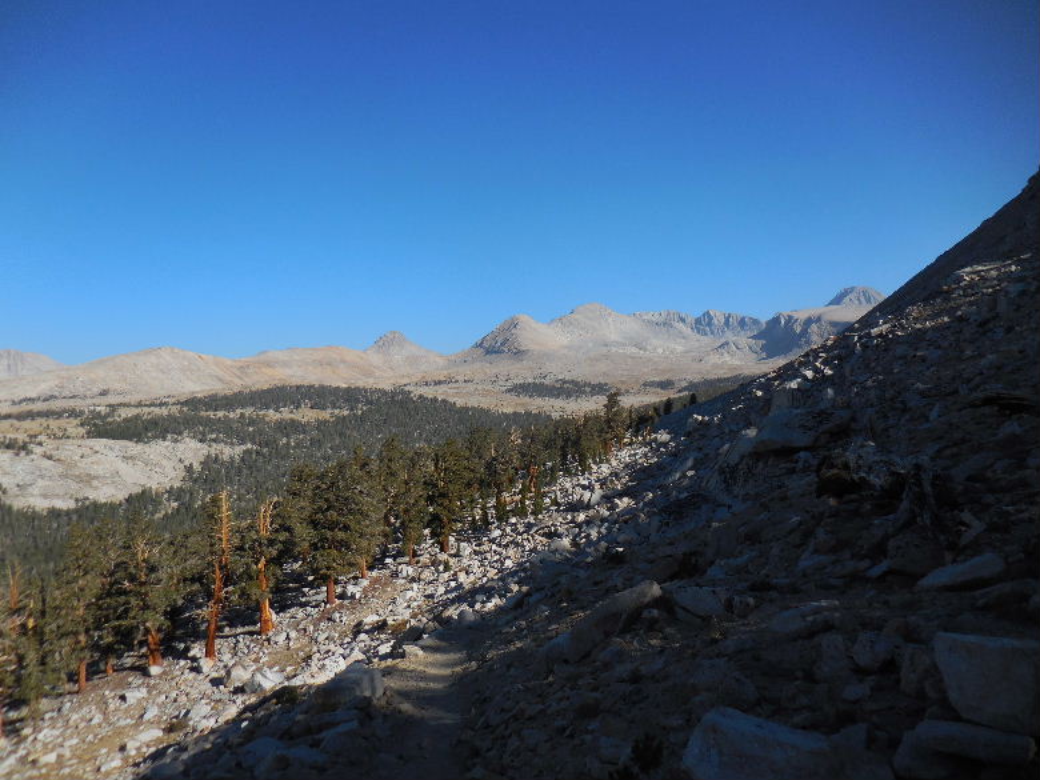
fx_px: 751
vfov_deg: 54.9
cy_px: 390
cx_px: 520
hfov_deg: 69.4
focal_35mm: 25
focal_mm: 4.5
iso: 125
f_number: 6.6
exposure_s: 1/640
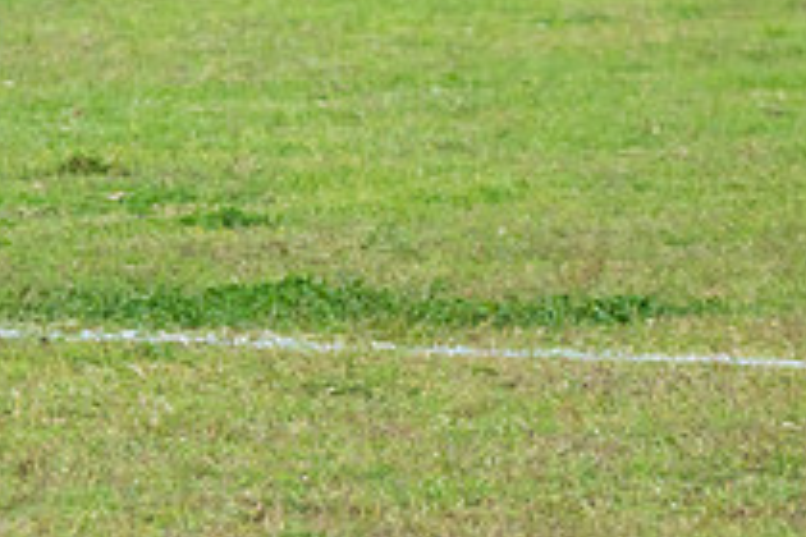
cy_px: -88
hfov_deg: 3.5
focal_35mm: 585
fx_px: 13096
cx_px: 5
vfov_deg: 2.3
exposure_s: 1/1250
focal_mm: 150
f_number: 5.6
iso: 1000
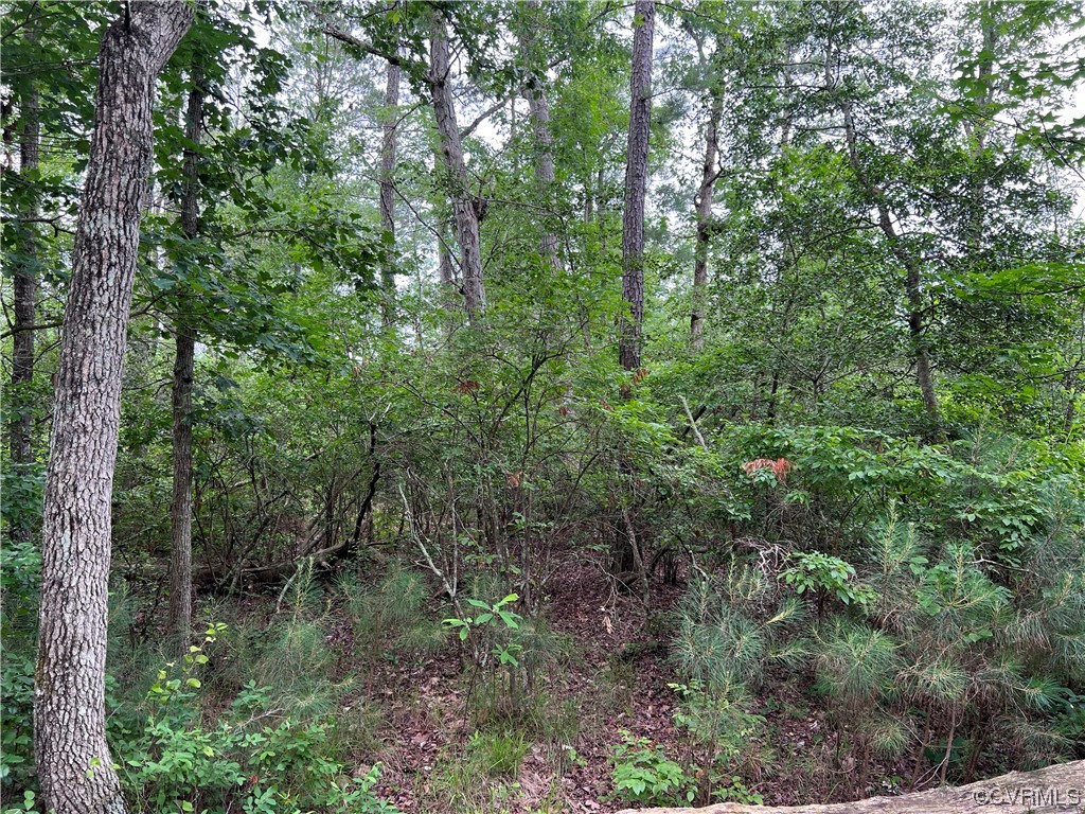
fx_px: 815
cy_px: 407
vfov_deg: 53.1
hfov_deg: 67.3
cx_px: 542
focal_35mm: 26
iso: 64
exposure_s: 1/164
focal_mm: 5.7
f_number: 1.5
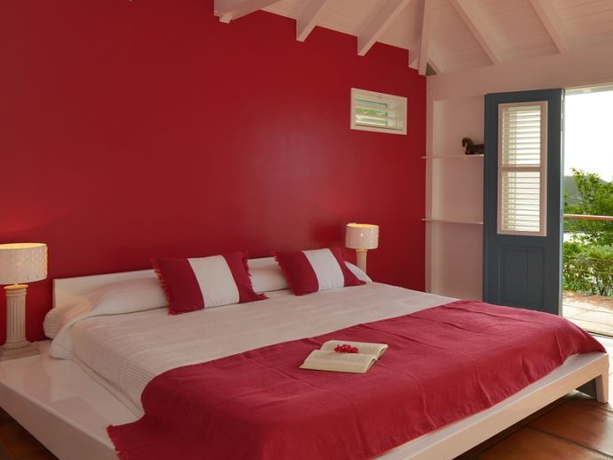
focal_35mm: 27
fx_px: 478
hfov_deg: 64.7
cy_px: 272
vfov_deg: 51.1
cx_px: 369
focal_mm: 19
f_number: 9
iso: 100
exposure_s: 1/50
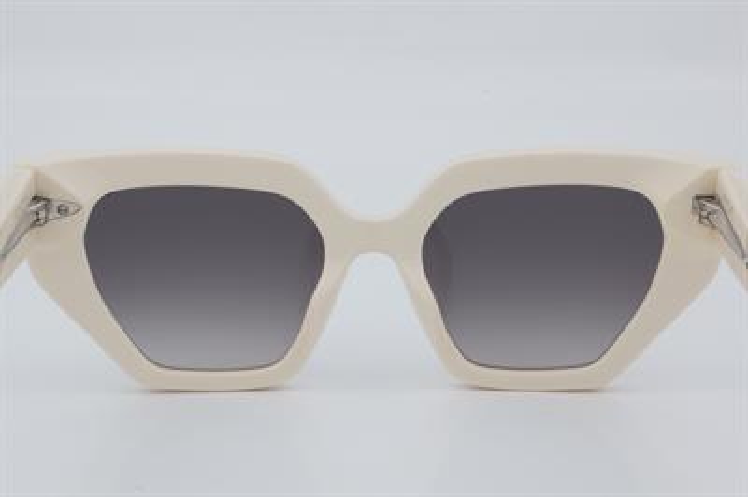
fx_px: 1713
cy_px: 248
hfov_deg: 24.6
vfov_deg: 16.5
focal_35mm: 82
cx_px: 374
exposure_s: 1/4
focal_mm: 55
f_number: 32
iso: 100
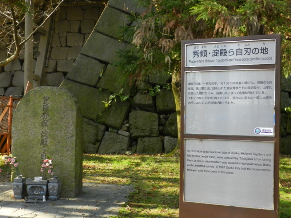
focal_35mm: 46
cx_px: 146
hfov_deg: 41.2
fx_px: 387
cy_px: 109
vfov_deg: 31.5
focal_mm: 8.1
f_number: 4.2
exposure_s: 1/640
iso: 800
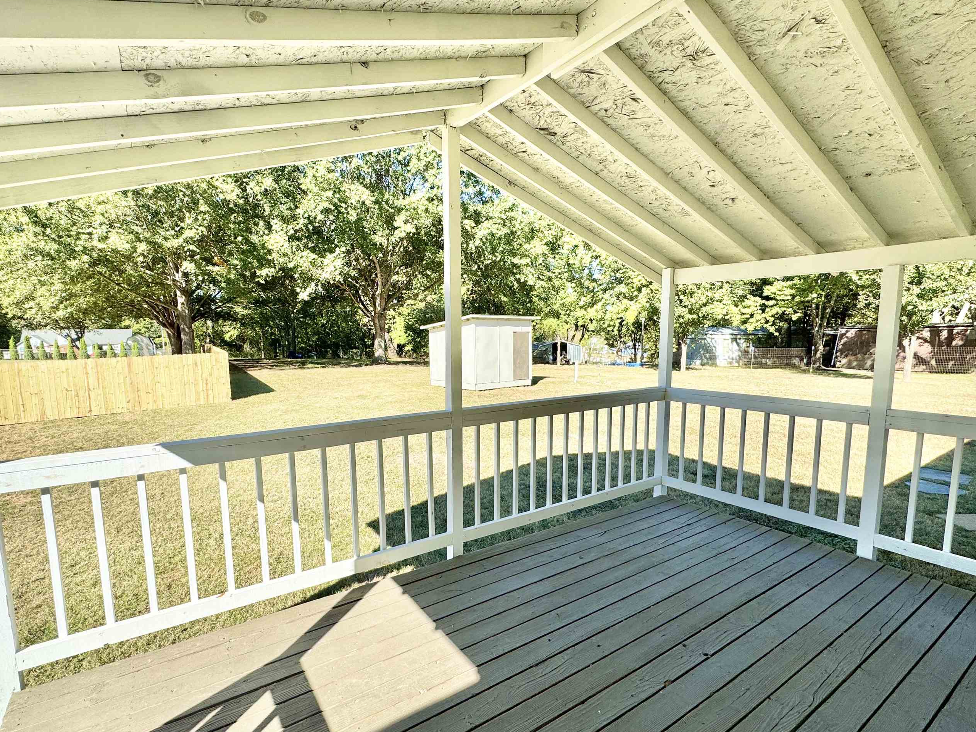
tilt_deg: -6.8
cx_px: 457
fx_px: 479
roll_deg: +0.4
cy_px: 396
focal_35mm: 17
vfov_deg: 74.6
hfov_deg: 90.9
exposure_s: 1/1078
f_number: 2.2
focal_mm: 2.22
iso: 40
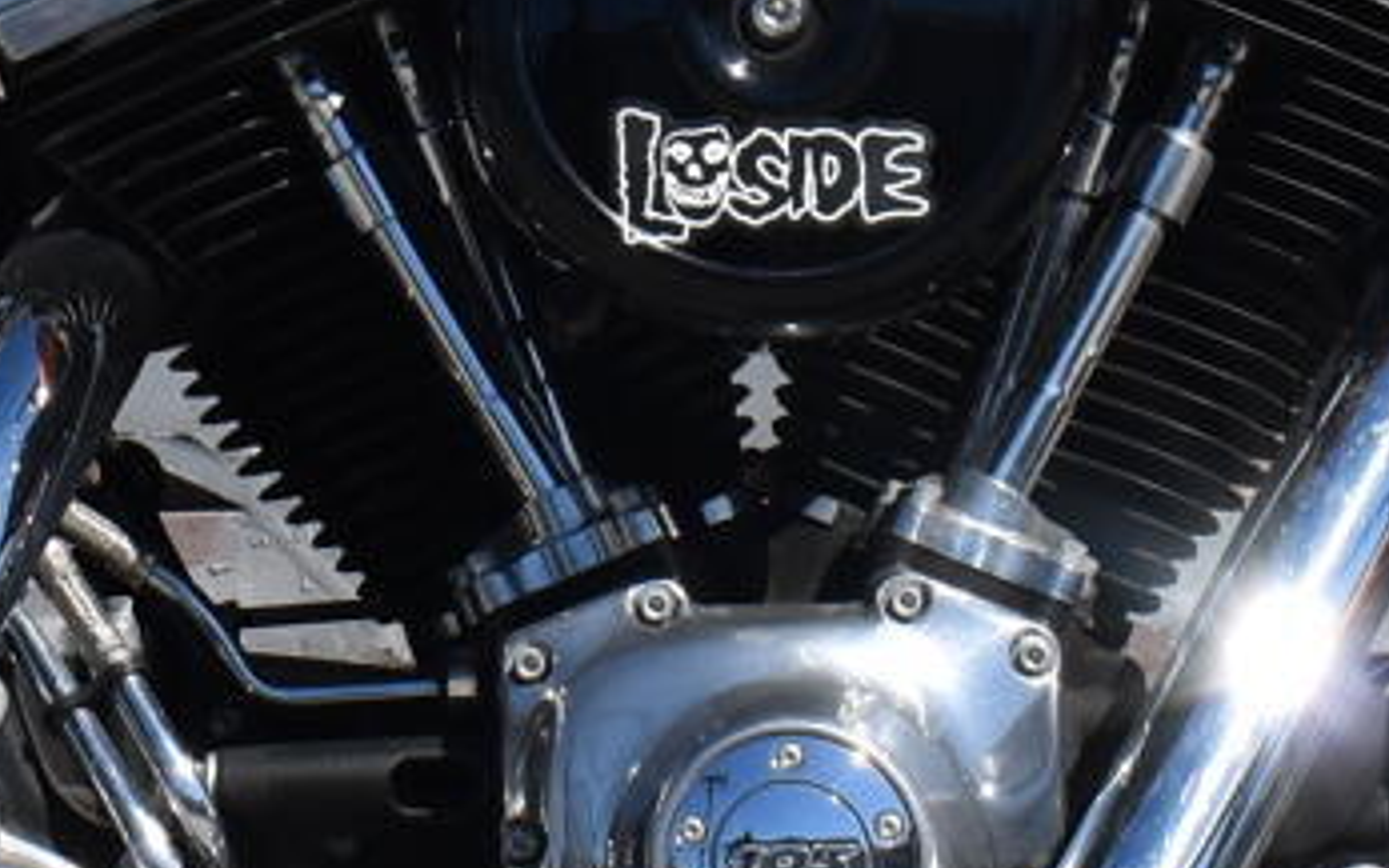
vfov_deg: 5.1
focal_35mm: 256
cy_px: -274
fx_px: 9690
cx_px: 224
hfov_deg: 8.2
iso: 100
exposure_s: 1/400
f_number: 10
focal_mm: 29
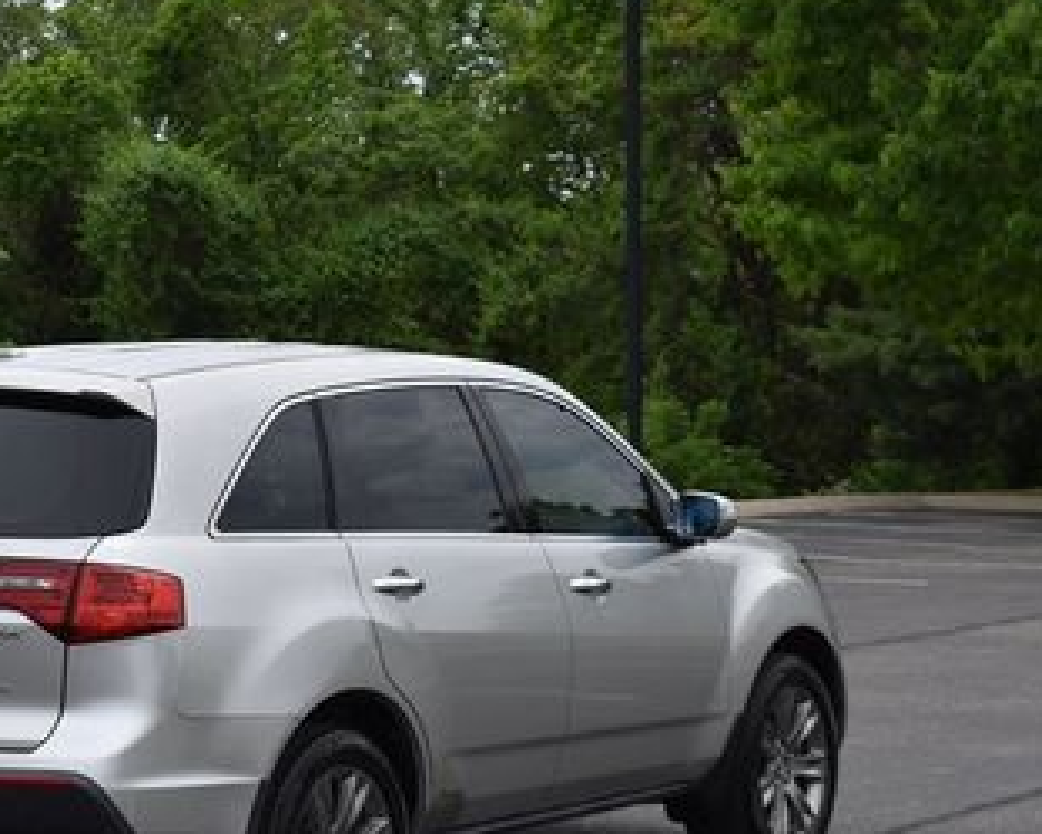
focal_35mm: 116
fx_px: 3578
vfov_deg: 13.3
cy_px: 400
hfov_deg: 16.4
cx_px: 204
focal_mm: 40
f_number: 8
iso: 100
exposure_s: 1/250
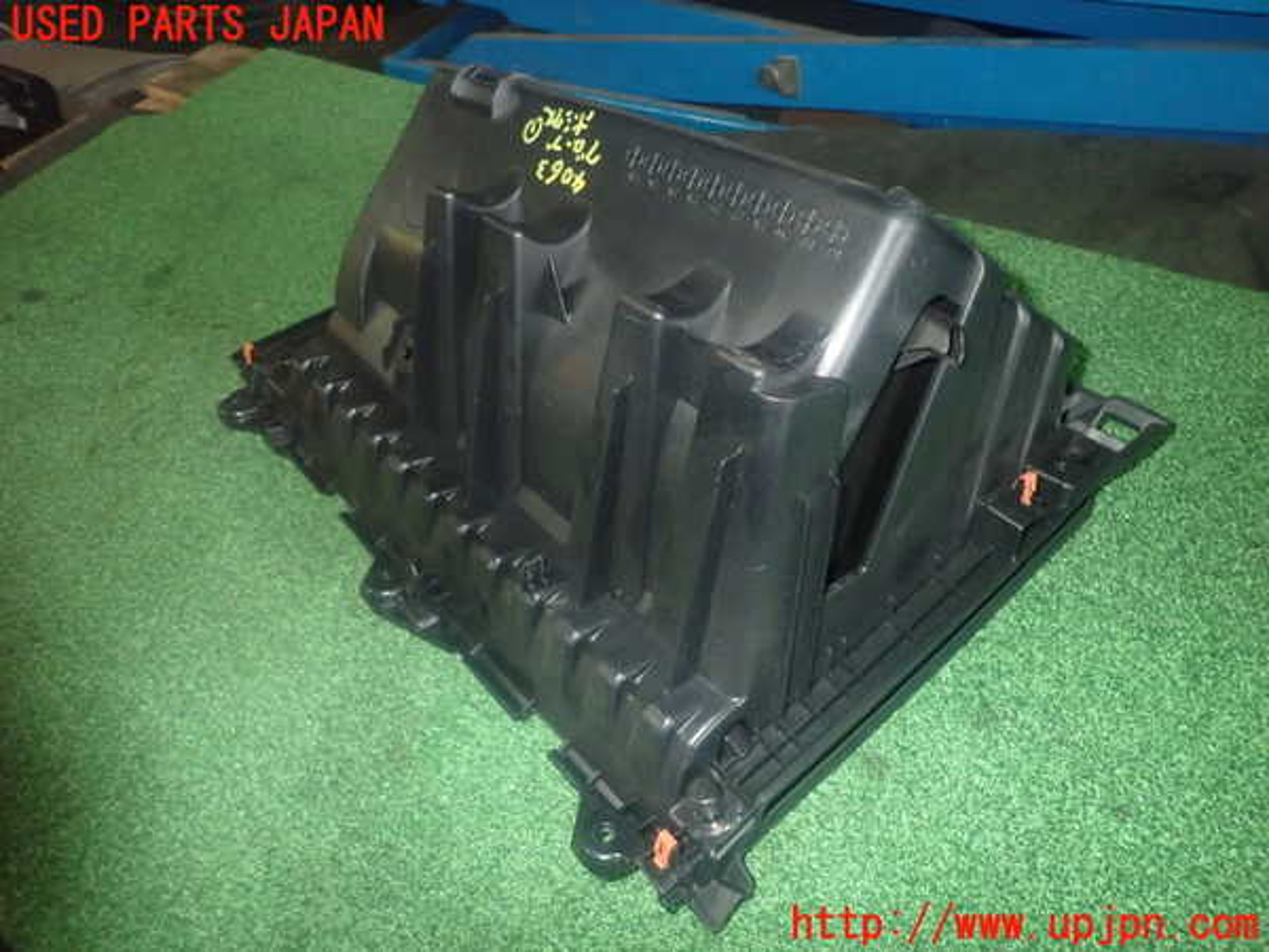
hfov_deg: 69.4
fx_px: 916
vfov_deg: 54.9
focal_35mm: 25
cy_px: 476
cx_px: 634
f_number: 5.6
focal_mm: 4.5
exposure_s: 1/30
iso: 800
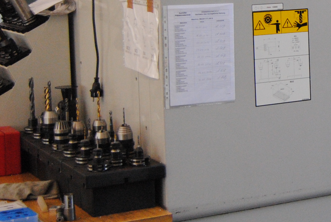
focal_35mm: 98
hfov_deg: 19.4
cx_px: 416
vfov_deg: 13.9
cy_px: 26
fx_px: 902
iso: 800
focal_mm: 20
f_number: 3.5
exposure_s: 1/320
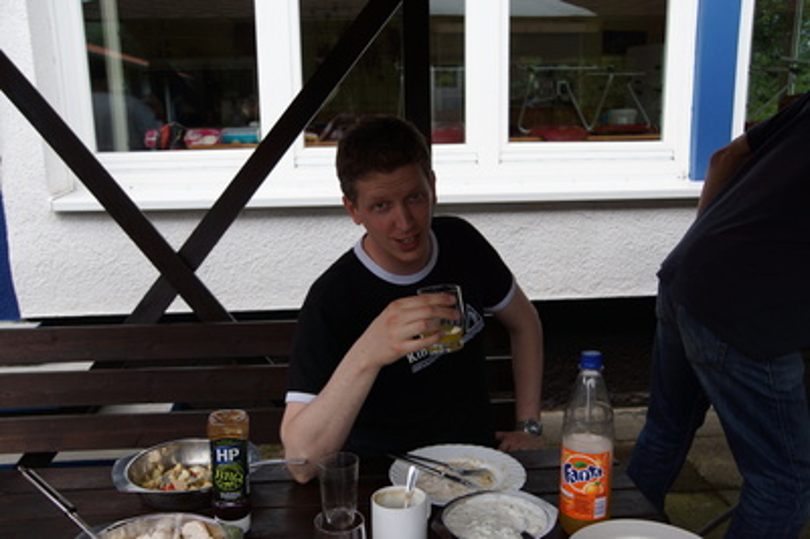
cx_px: 405
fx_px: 742
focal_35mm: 33
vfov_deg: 39.9
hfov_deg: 57.3
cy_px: 270
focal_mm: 22
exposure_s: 1/500
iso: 100
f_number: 4
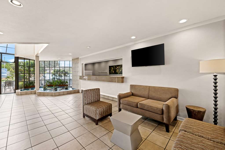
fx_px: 87
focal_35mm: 14
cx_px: 112
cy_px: 75
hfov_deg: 104.3
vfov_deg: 81.2
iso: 800
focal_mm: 14
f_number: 7.1
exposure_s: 1/100
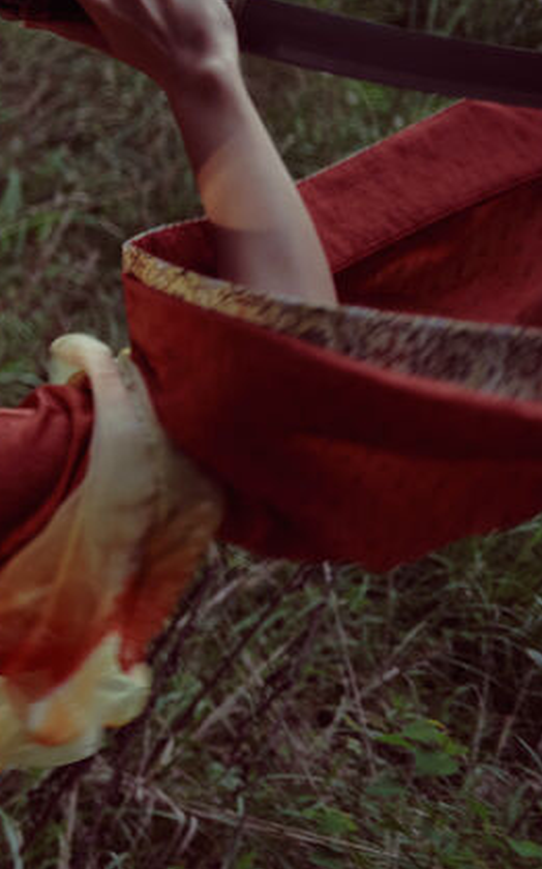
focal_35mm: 97
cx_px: -660
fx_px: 2296
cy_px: 178
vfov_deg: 21.2
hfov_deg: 11.6
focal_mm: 40
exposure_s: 1/125
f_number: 2.8
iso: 500
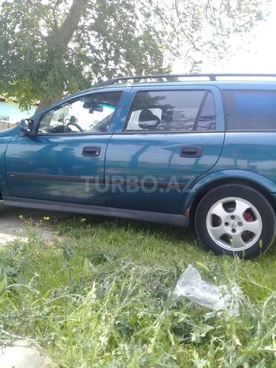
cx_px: 138
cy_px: 184
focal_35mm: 31
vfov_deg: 58.4
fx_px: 330
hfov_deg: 45.4
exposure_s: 1/245
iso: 50
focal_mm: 3.3
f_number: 2.2
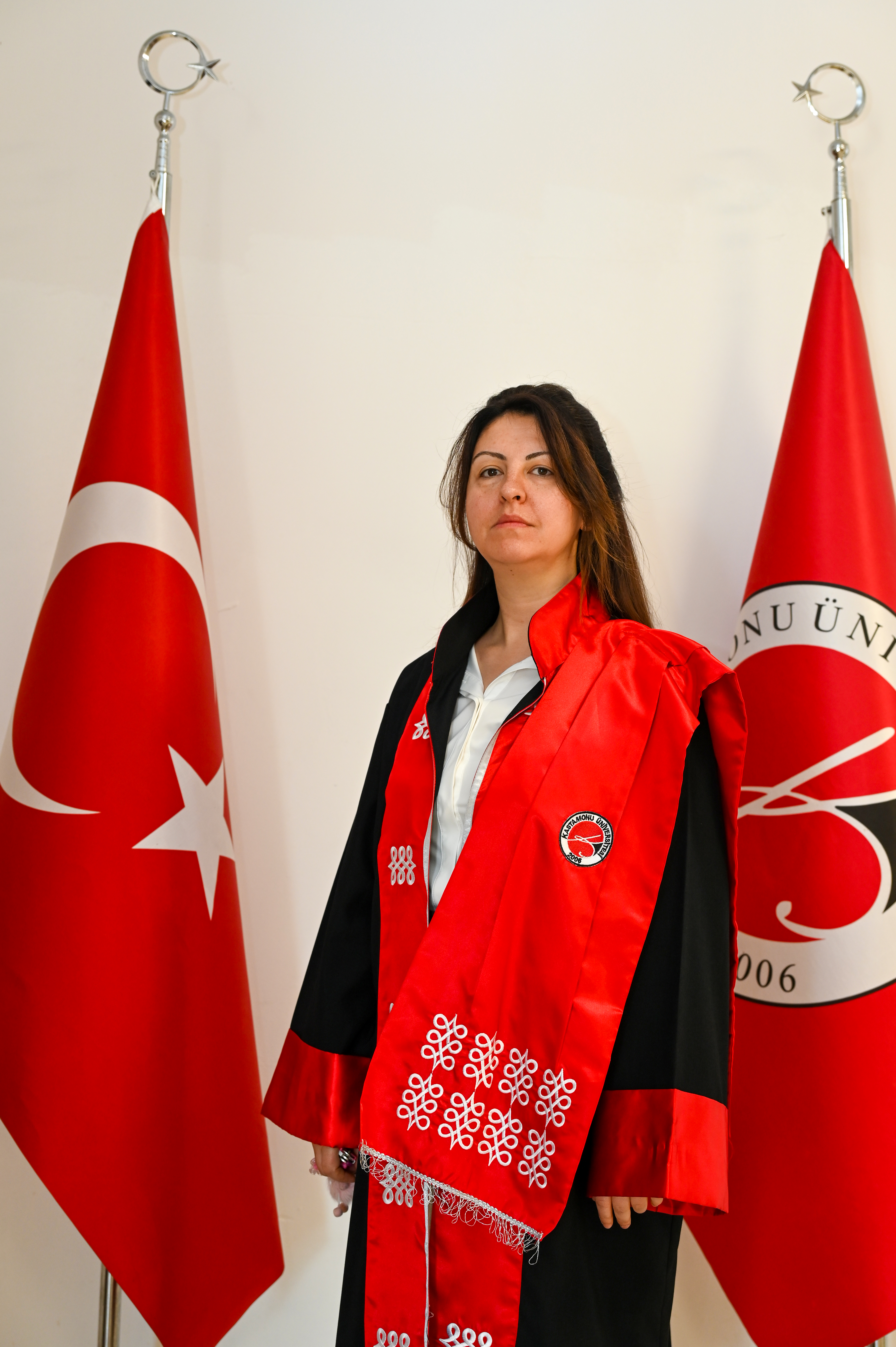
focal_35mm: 50
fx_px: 1869
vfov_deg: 39.6
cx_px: 448
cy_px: 674
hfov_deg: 27.0
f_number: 4
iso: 500
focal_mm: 50
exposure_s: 1/60
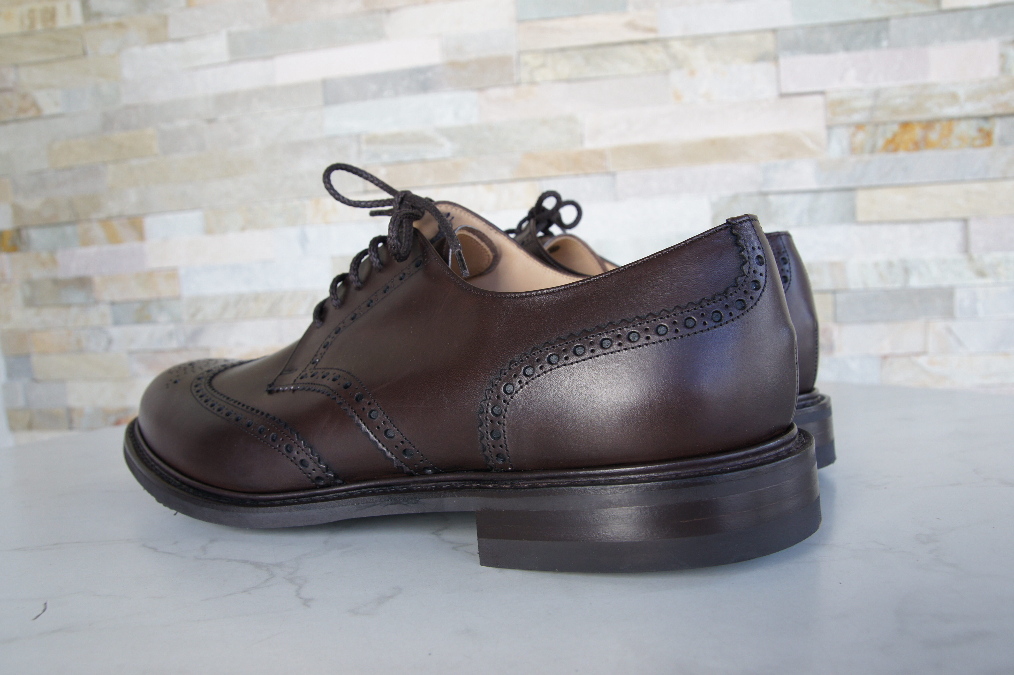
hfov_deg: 70.5
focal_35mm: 26
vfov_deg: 50.4
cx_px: 507
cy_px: 338
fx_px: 718
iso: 200
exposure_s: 1/50
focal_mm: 17
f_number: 6.3
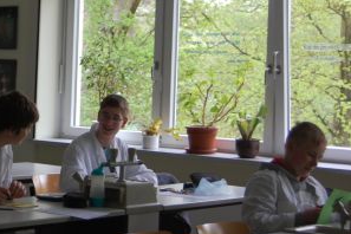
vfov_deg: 12.1
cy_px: 80
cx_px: 13
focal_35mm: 113
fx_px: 1102
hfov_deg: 17.7
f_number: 4.8
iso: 400
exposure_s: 1/30
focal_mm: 35
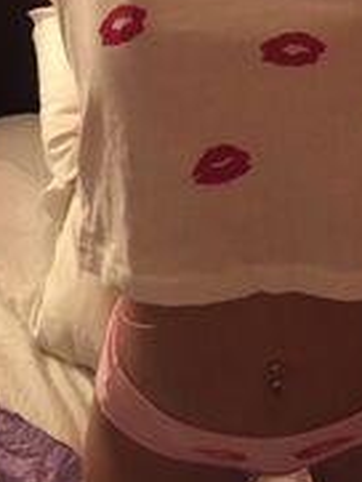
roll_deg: +0.3
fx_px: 891
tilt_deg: -22.5
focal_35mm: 64
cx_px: 279
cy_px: -16
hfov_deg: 22.7
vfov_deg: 28.2
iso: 80
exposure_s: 1/4
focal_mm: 4.15
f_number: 2.2
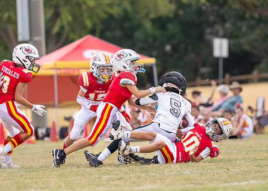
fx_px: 3427
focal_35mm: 450
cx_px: 140
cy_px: 87
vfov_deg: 3.2
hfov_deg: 4.5
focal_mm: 200
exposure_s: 1/1250
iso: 160
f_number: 2.8
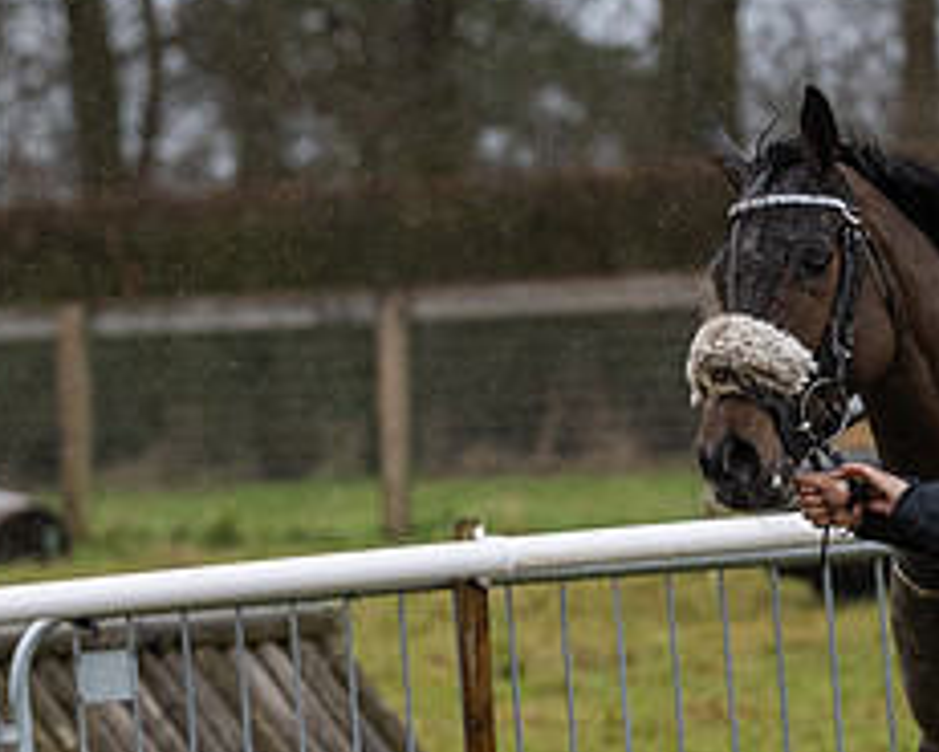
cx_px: 997
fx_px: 18822
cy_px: 463
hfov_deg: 2.9
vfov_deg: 2.3
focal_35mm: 677
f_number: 4
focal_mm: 165
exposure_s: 1/1250
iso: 800
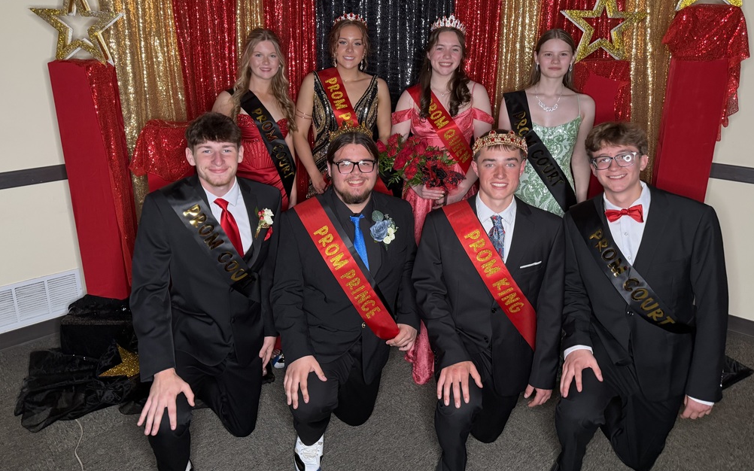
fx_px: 534
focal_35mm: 26
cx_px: 372
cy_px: 202
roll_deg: -1.7
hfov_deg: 70.4
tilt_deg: -16.5
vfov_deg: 47.4
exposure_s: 1/60
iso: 400
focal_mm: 6.76
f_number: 1.78
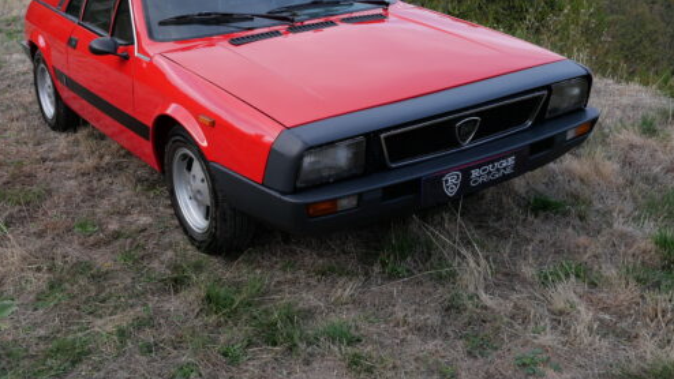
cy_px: 109
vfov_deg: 26.3
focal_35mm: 45
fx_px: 804
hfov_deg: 45.3
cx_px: 287
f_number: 5
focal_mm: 17
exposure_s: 1/160
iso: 200
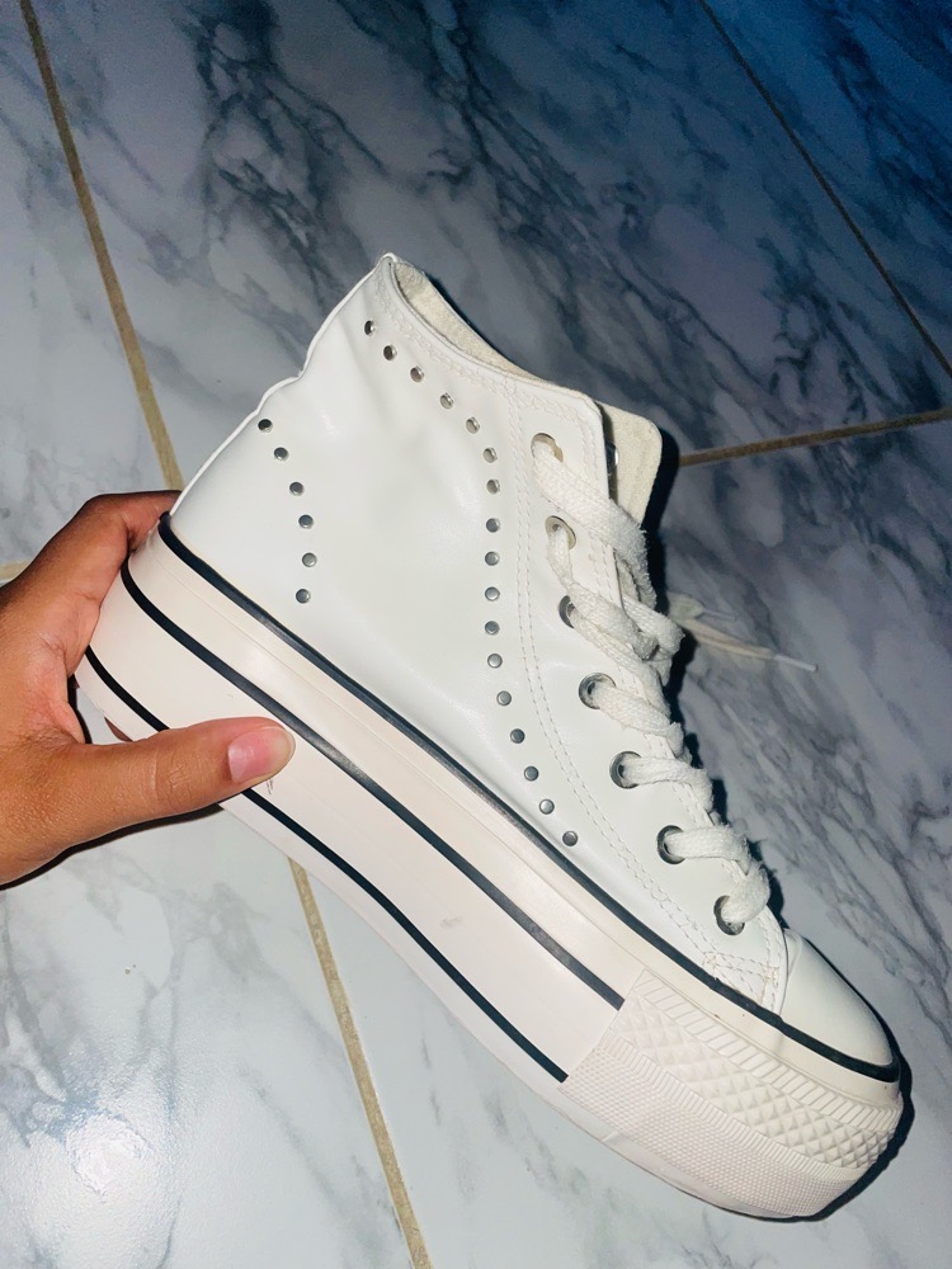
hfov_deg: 53.1
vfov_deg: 67.3
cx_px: 476
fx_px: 953
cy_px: 634
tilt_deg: -57.2
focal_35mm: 26
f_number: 1.6
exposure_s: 1/56
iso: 32
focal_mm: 4.2
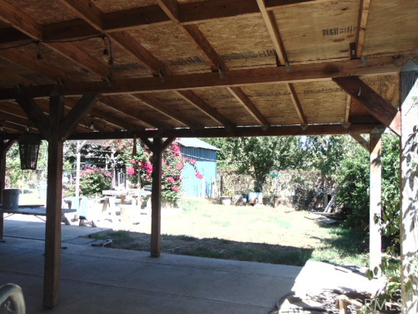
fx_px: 362
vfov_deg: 46.8
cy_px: 157
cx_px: 209
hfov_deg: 60.0
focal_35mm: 30
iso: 80
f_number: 3.1
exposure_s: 1/320
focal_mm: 5.4
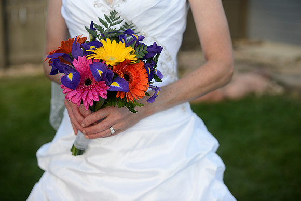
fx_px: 418
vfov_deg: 27.0
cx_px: 150
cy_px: 100
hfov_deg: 39.6
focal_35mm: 50
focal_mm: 50
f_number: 2.8
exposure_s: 1/800
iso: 400
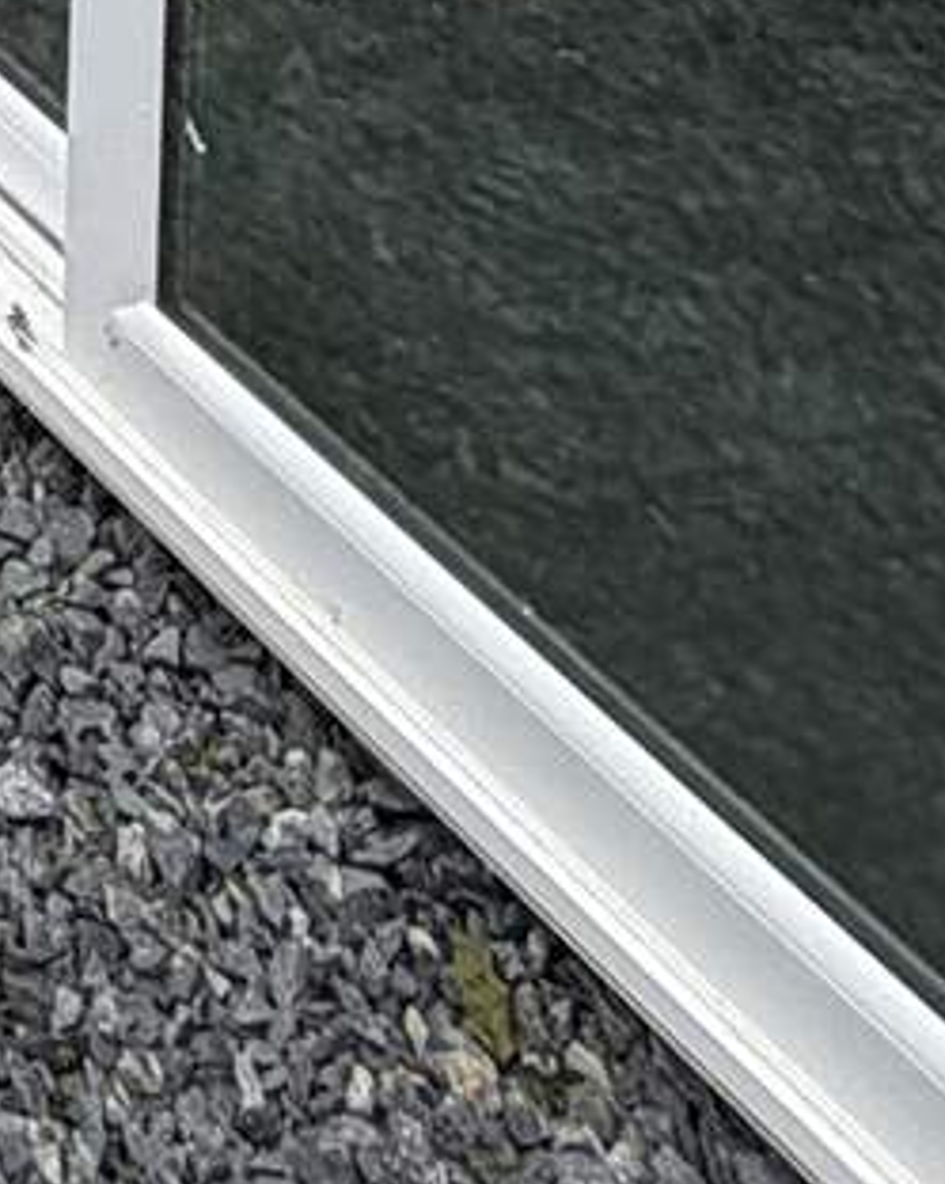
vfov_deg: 11.0
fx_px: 3536
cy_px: -2482
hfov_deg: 11.9
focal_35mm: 101
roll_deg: -4.5
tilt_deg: +5.2
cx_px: -1419
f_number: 2.2
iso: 32
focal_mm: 2.22
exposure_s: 1/770
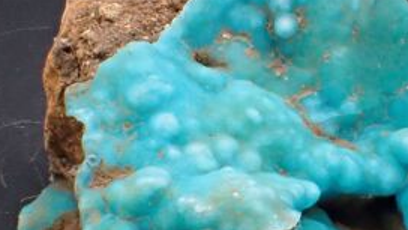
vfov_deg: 6.3
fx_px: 2077
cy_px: 194
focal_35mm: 192
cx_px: 316
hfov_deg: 11.2
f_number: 6.3
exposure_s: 1/400
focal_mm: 18
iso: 640
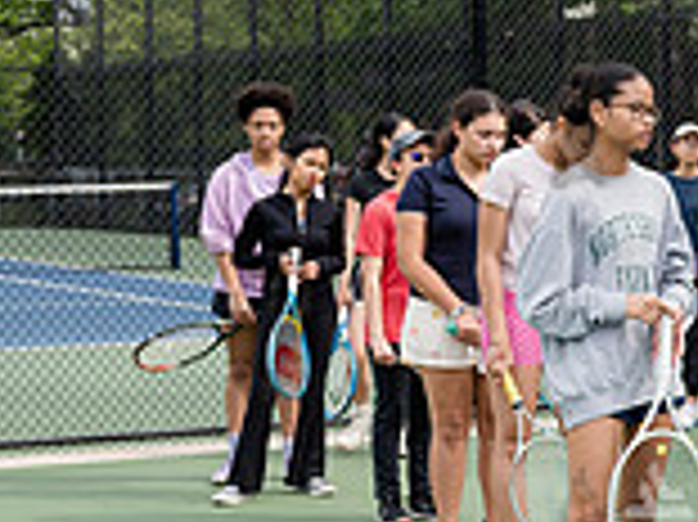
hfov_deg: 14.5
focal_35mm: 123
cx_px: 1157
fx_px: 2478
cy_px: 326
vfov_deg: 12.0
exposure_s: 1/640
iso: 200
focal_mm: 34
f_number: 4
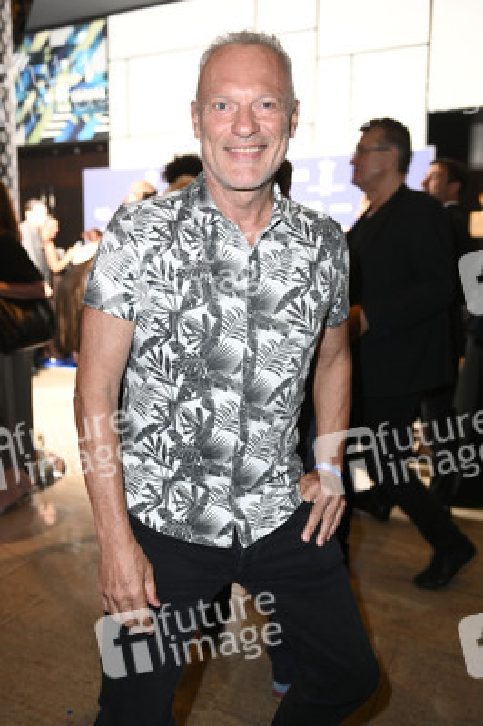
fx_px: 625
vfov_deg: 60.3
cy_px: 363
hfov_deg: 42.3
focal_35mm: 31
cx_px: 242
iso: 1600
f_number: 3.2
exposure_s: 1/60
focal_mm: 31
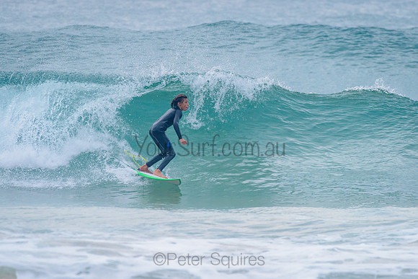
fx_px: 7121
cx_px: 203
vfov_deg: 2.2
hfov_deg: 3.4
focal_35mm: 613
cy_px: 137
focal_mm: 500
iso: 900
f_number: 5.6
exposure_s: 1/1600
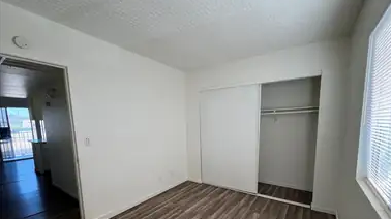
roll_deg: +0.8
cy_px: 142
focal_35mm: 15
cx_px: 206
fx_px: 155
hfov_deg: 102.9
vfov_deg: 68.9
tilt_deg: -7.7
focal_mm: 1.57
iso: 32
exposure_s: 1/160
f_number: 1.8
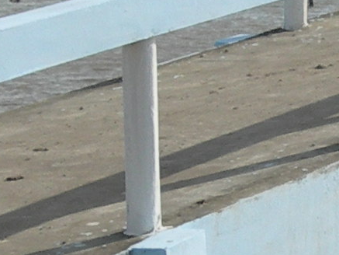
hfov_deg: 7.4
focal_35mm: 267
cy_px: 159
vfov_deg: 5.6
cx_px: 339
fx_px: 2615
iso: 50
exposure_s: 1/770
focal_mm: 7.8
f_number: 4.8
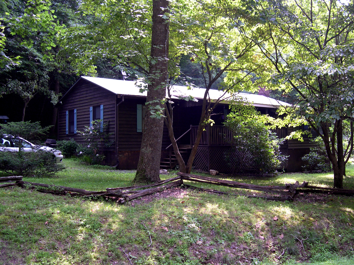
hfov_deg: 49.0
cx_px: 177
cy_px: 132
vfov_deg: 37.7
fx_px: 389
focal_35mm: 38
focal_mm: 8
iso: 100
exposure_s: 1/61.1
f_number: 2.8
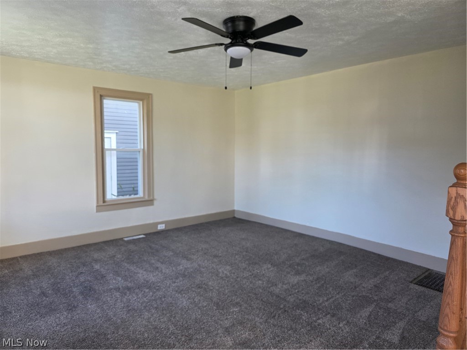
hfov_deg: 73.9
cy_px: 175
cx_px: 234
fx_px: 310
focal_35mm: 23
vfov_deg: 58.9
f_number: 1.7
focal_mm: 6.3
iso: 200
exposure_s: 1/120
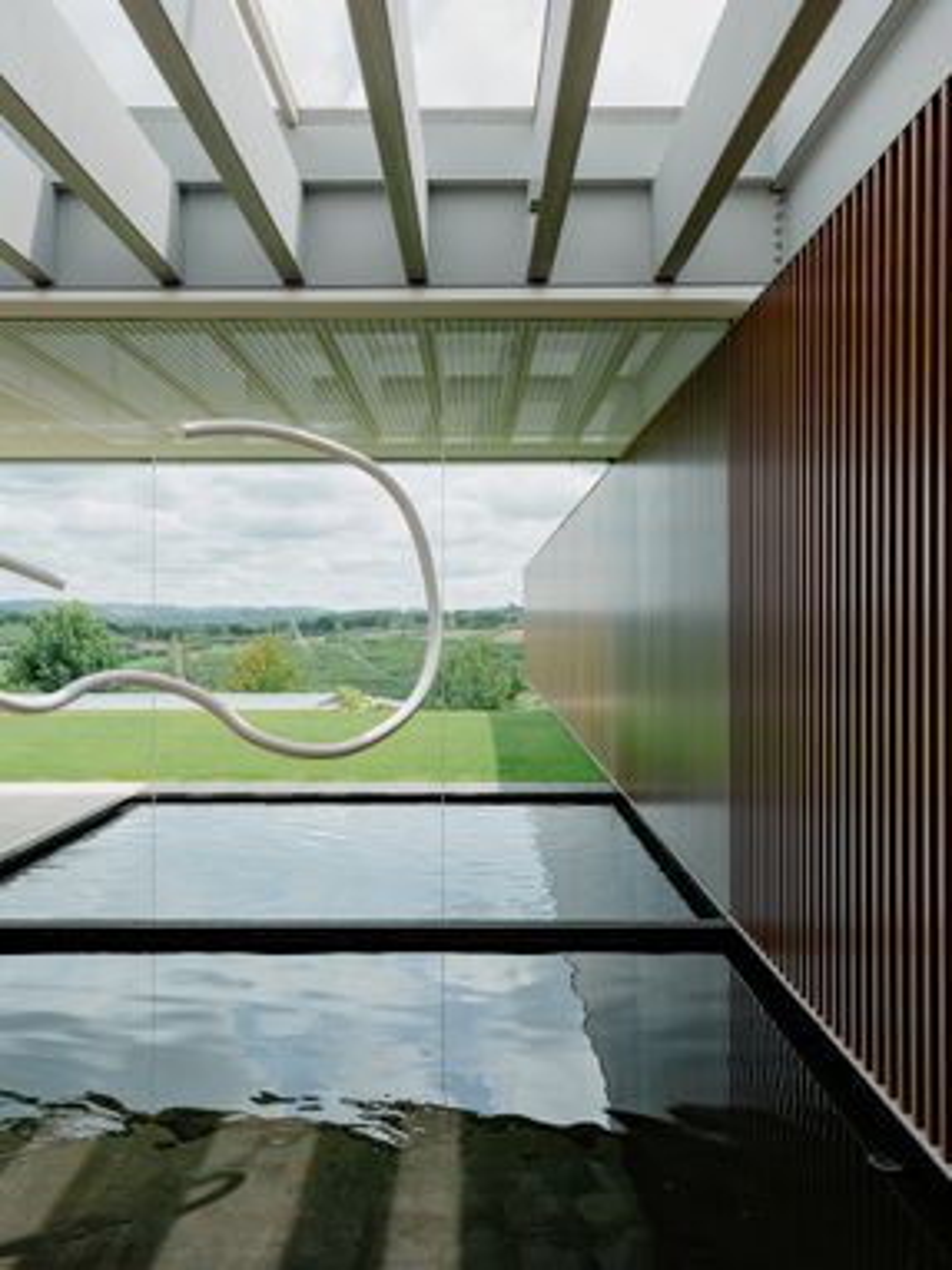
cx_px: 476
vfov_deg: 61.7
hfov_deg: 48.2
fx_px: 1064
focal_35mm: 29
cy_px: 635
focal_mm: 36.9
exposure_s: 1/80
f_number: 9
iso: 200
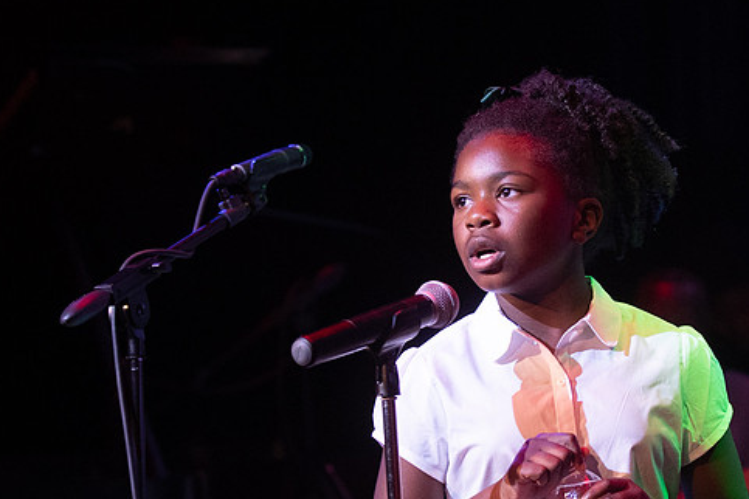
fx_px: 3453
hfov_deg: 12.4
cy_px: 289
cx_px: 506
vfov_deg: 8.3
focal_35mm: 166
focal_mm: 70
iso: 3200
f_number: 2.8
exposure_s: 1/200
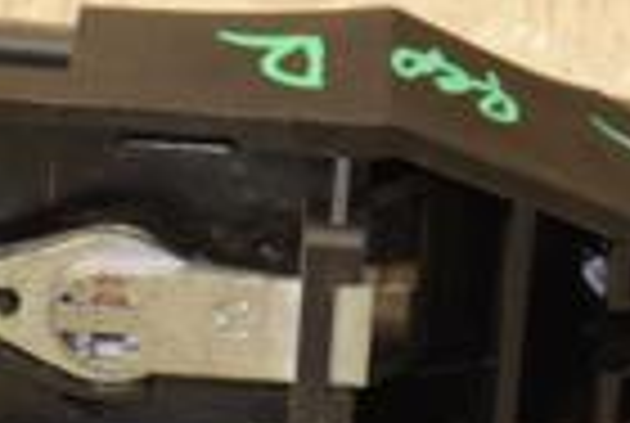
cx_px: 122
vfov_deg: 3.7
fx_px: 6524
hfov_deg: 5.5
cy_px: 270
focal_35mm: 372
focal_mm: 58
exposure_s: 1/200
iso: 800
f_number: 5.6
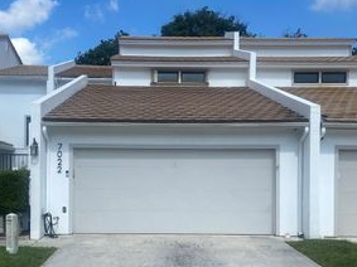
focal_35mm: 46
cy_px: 181
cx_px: 156
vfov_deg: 31.2
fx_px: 474
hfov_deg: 41.2
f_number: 1.8
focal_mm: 4.25
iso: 32
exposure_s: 1/2967
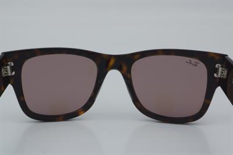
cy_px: 78
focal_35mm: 82
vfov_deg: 16.5
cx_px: 116
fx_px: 534
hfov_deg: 24.6
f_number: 32
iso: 100
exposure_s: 1/4
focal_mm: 55
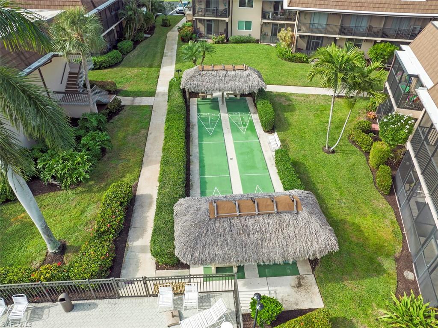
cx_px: 219
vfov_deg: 56.8
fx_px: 304
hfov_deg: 71.6
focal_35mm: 24
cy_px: 164
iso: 100
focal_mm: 12.29
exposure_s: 1/1600
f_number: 2.8
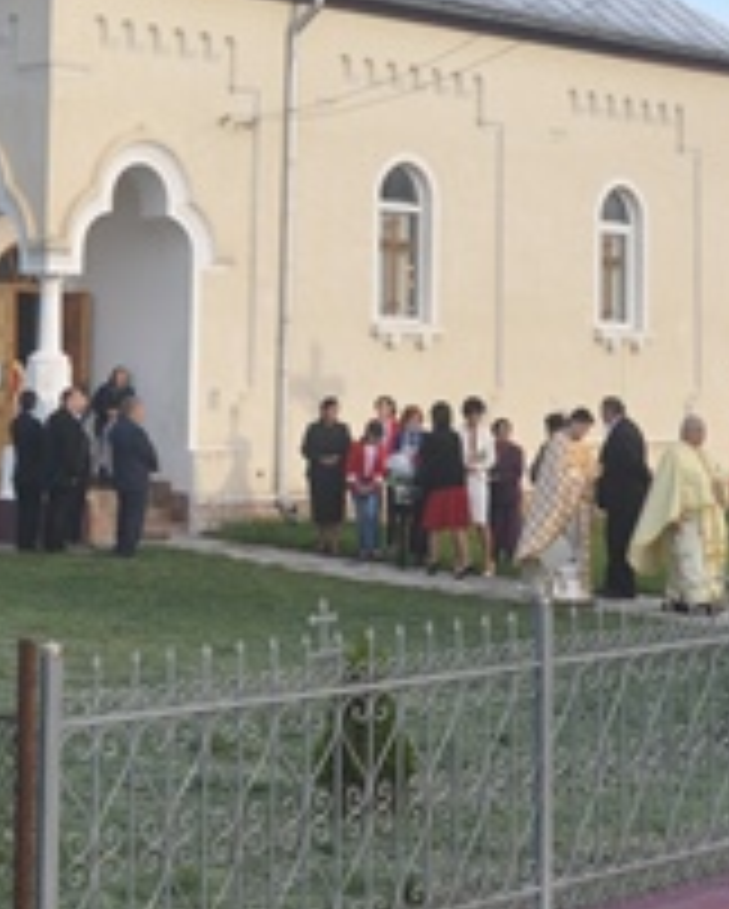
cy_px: 0
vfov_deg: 22.9
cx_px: 164
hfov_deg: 19.0
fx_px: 2154
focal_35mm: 80
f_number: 6.3
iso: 200
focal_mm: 18
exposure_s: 1/160
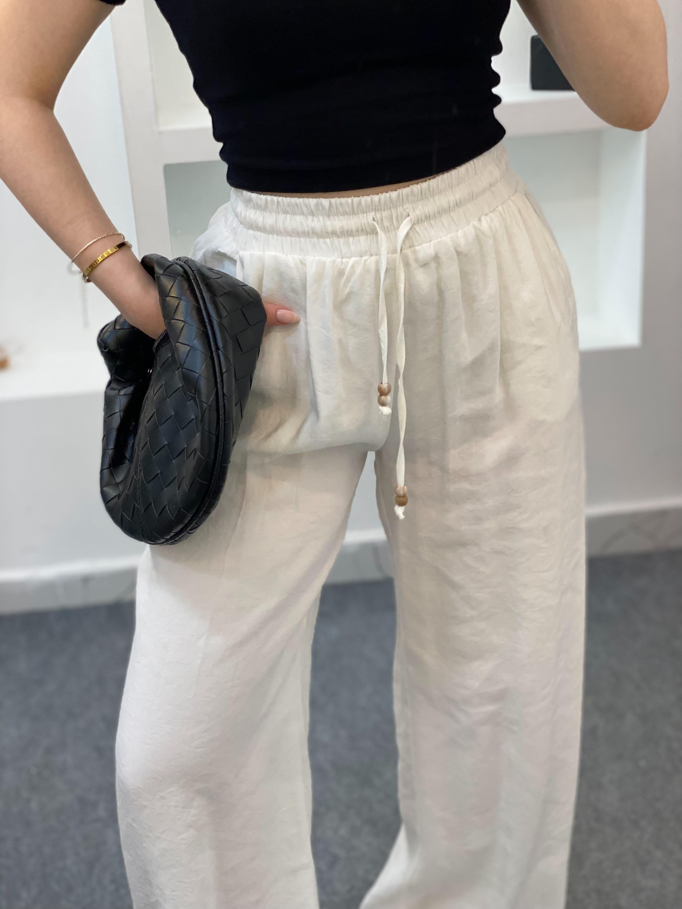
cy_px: 454
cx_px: 341
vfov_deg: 36.8
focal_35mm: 52
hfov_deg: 28.0
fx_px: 1366
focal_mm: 6
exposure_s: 1/122
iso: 100
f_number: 2
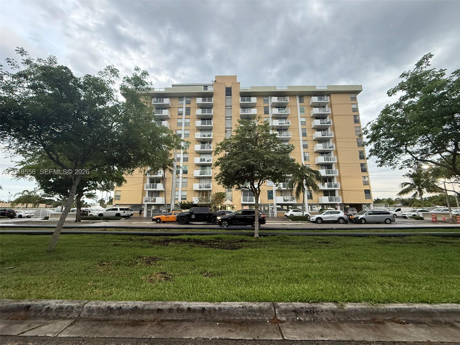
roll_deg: +0.0
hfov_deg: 102.1
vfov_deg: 85.7
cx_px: 230
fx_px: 186
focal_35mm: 14
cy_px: 172
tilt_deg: +11.0
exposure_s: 1/99
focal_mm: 2.22
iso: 320
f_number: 2.2
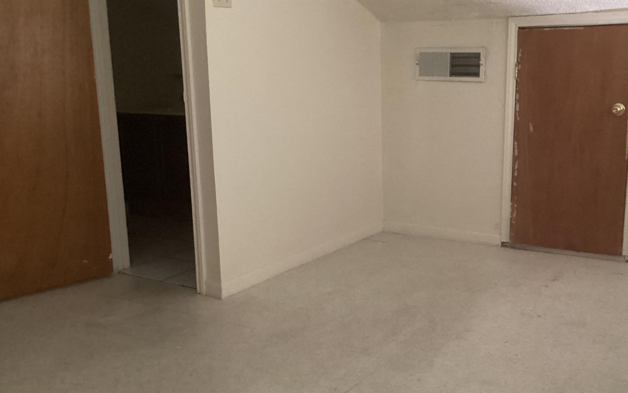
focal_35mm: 42
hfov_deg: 47.0
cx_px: 361
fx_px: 719
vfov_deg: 30.5
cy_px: 218
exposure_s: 1/30
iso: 800
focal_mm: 3.3
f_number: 2.4
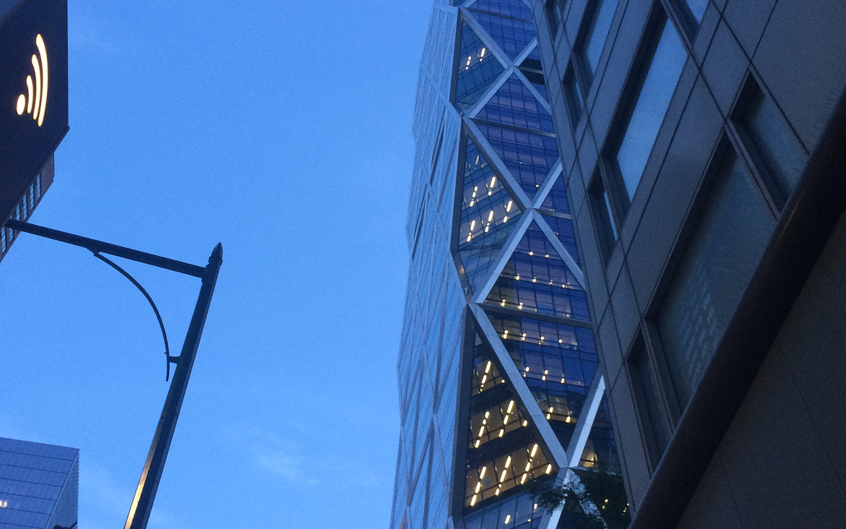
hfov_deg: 47.2
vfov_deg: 30.5
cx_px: 425
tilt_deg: +56.0
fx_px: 968
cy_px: 231
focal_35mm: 42
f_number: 2.2
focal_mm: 4.15
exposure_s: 1/30
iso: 125
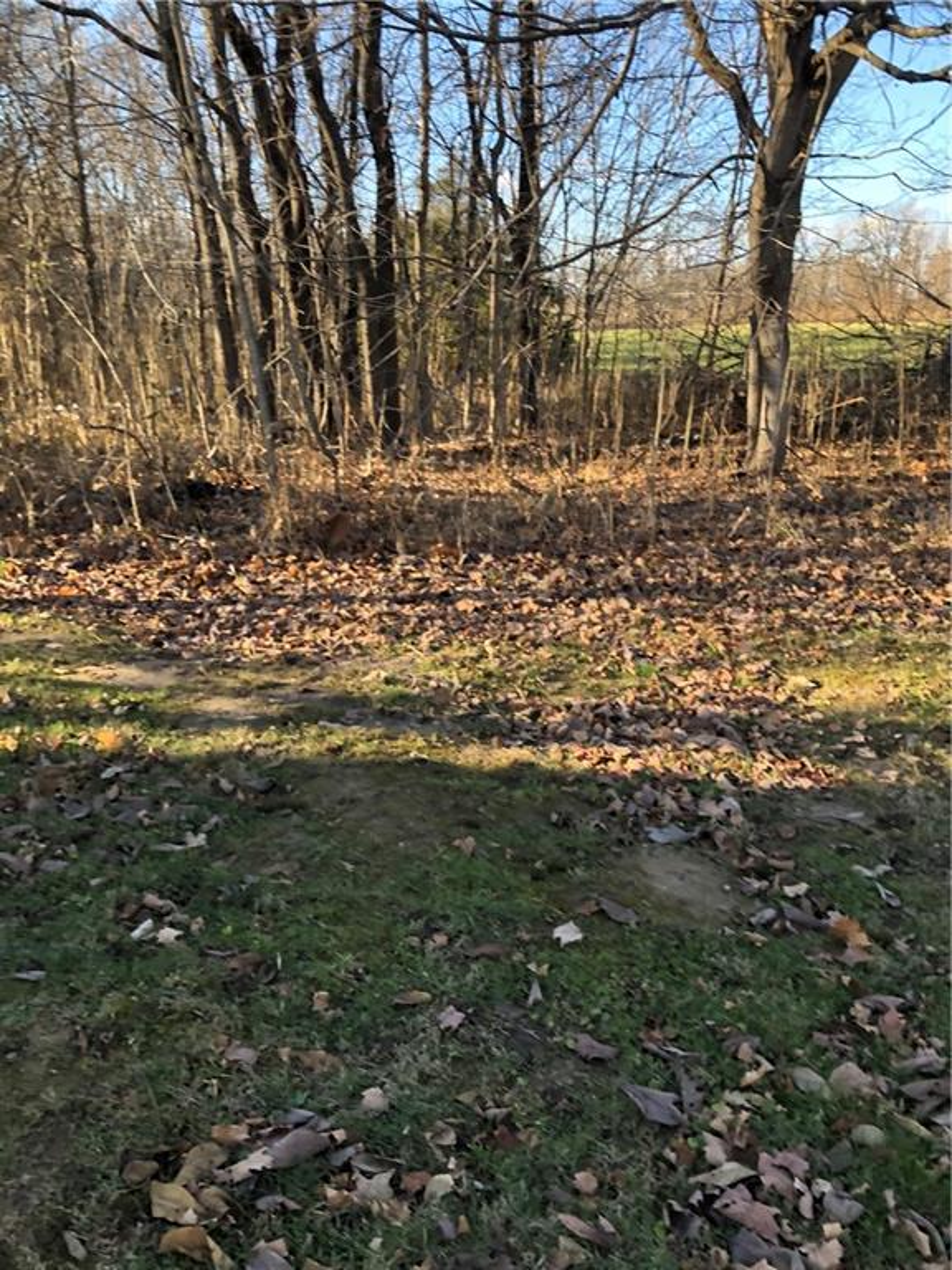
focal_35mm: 28
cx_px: 476
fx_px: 1027
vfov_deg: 63.4
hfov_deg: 49.7
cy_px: 635
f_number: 1.8
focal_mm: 3.99
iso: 20
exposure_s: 1/135
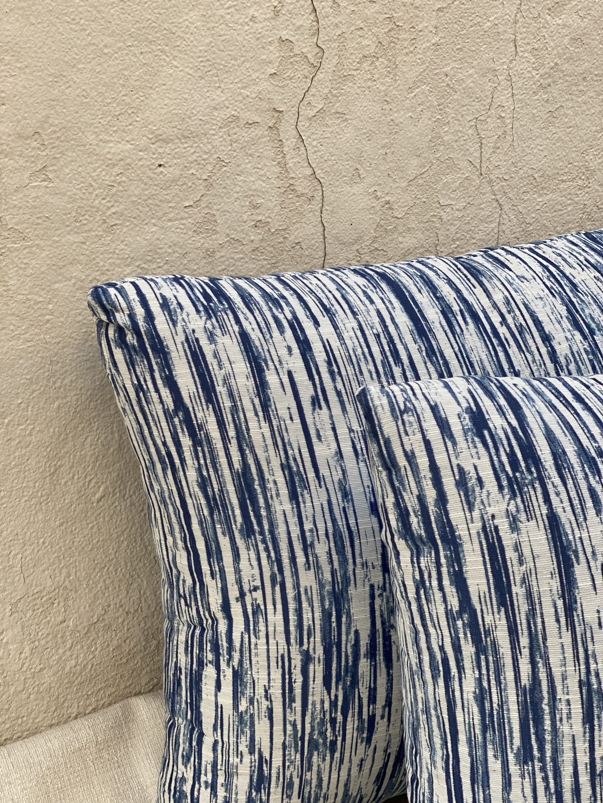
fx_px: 1208
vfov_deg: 36.8
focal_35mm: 52
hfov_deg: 28.0
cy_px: 402
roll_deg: -0.3
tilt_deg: -24.6
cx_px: 302
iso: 40
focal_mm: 6
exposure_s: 1/122
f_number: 2
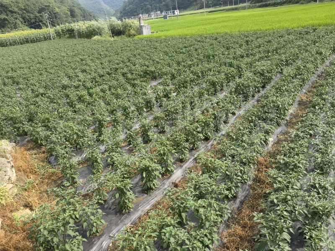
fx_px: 261
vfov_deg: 51.4
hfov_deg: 65.3
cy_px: 126
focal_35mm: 27
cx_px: 168
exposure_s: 1/523
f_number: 1.8
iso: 50
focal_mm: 5.54
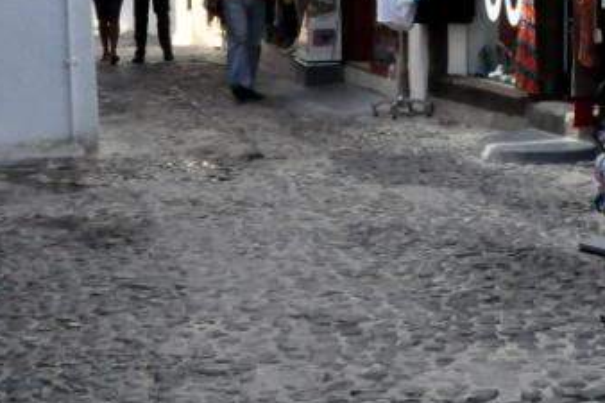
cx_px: 533
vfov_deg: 12.2
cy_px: -91
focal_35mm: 109
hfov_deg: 18.5
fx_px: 1831
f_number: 14
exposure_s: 1/800
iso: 3200
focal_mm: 24
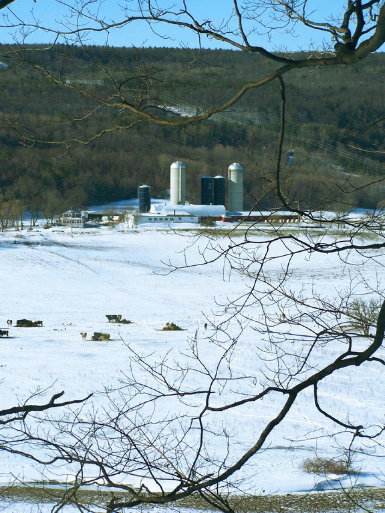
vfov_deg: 16.8
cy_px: 256
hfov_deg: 12.7
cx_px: 192
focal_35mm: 117
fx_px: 1735
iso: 80
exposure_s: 1/800
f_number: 3.2
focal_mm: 19.4
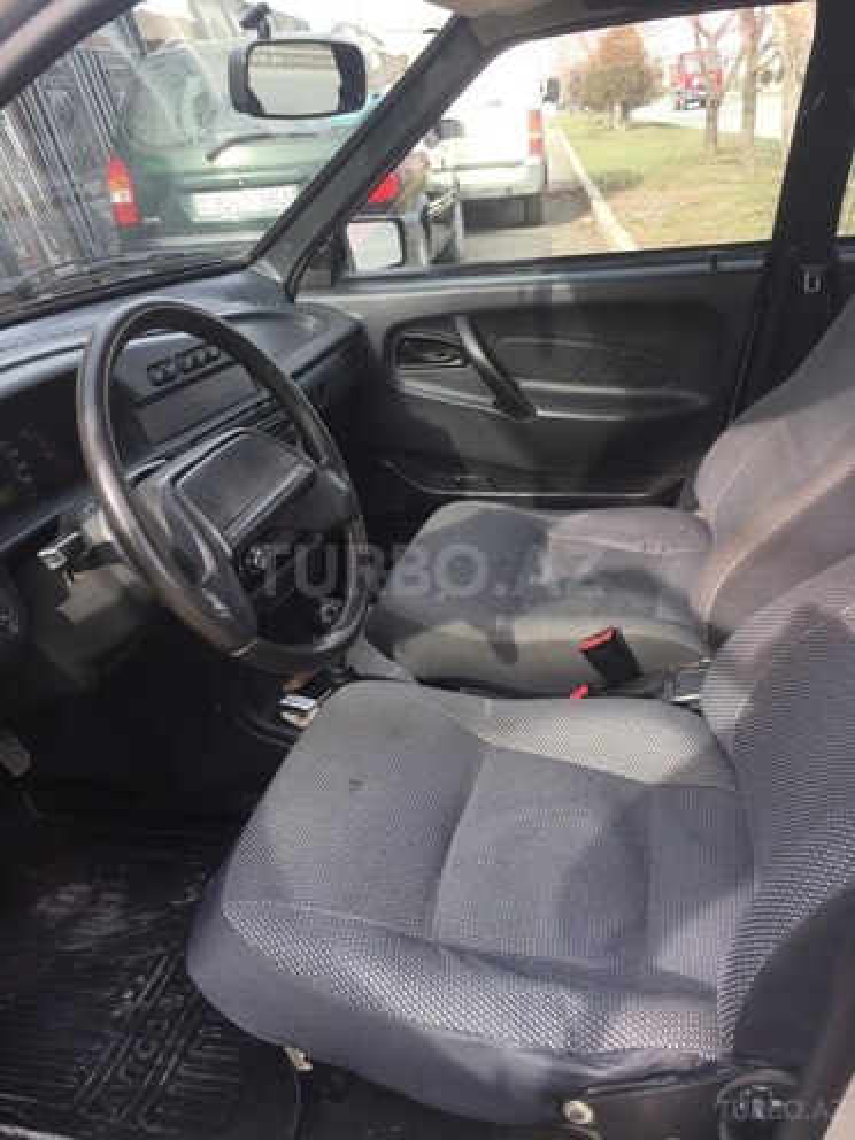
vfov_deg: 61.7
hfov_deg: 48.2
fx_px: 955
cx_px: 428
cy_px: 570
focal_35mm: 29
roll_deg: +5.1
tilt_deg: -26.8
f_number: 2.2
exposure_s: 1/203
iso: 32
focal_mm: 4.15
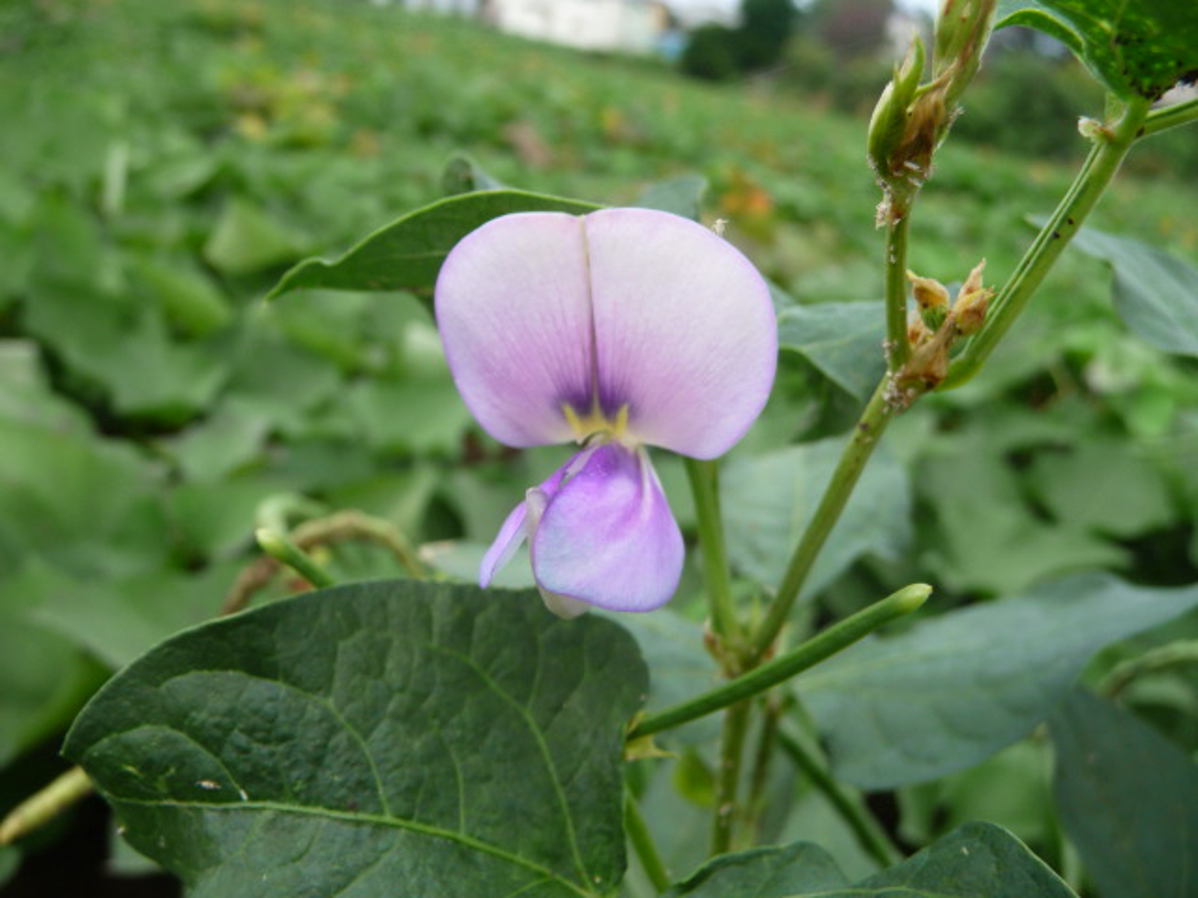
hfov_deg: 63.4
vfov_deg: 49.7
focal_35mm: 28
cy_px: 449
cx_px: 599
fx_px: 969
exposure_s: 1/320
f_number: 3.3
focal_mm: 4.7
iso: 100
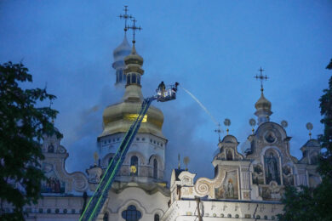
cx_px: 166
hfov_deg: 28.8
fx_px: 646
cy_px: 110
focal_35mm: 70
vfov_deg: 19.5
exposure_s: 1/400
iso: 10000
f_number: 2.8
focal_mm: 70
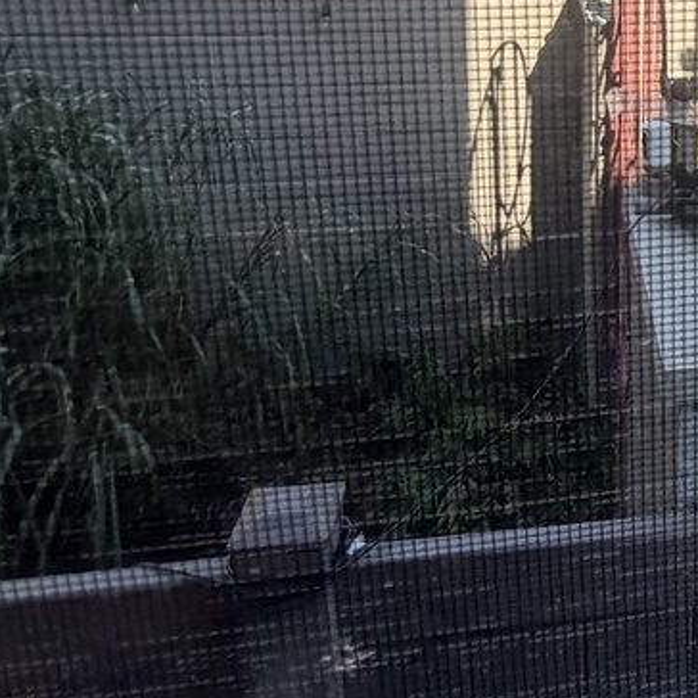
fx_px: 1118
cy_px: 65
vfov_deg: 32.9
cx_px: 823
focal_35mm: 49
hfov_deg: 30.0
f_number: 2.2
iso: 64
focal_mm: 2.22
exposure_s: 1/502
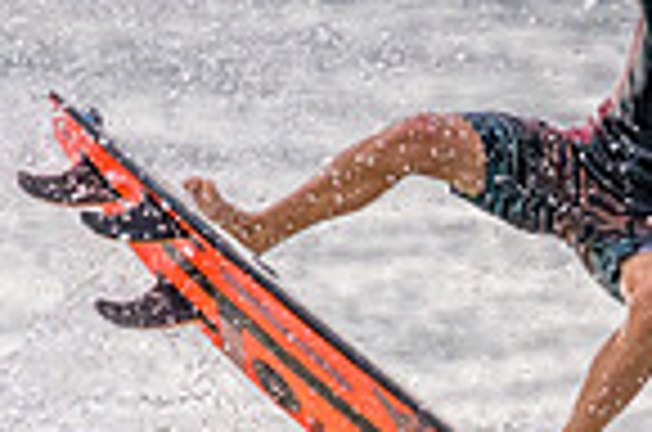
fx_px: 58027
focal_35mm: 3211
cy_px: 578
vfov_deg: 0.4
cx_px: 468
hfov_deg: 0.6
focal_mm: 800
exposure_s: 1/2000
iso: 1400
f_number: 11
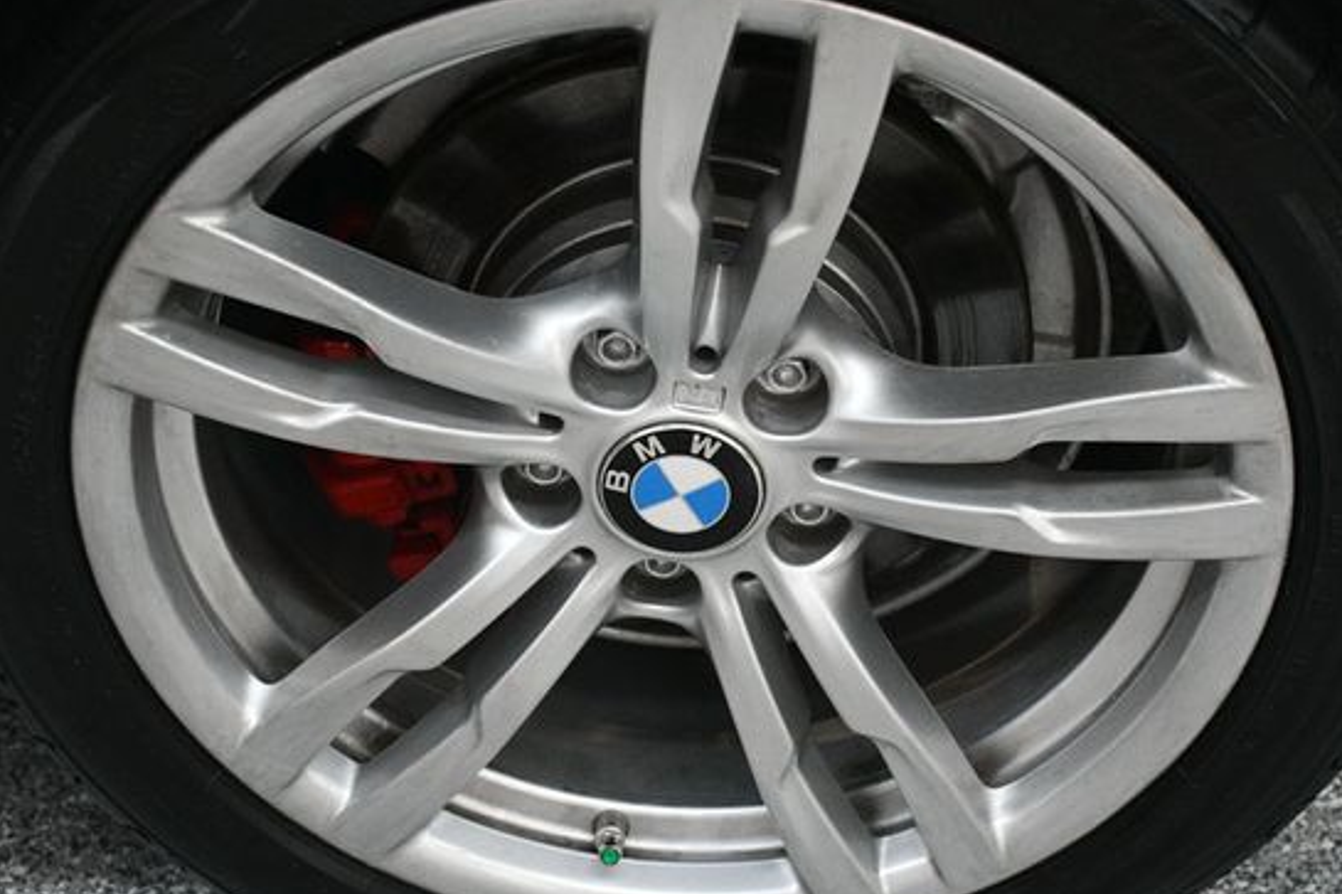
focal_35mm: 74
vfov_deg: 18.4
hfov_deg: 27.3
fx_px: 2758
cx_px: 702
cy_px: 465
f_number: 4.5
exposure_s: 1/125
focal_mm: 42
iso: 2200
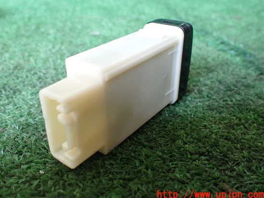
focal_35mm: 33
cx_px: 121
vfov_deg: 42.9
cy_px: 92
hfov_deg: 55.3
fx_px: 252
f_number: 2.3
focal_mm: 5.4
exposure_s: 1/125
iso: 500
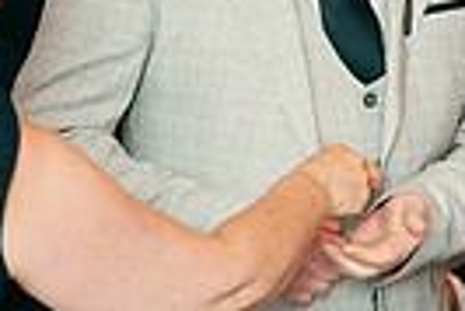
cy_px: 37
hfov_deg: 10.5
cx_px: 318
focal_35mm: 196
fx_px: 2534
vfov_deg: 7.0
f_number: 3.5
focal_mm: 45
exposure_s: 1/160
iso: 1000
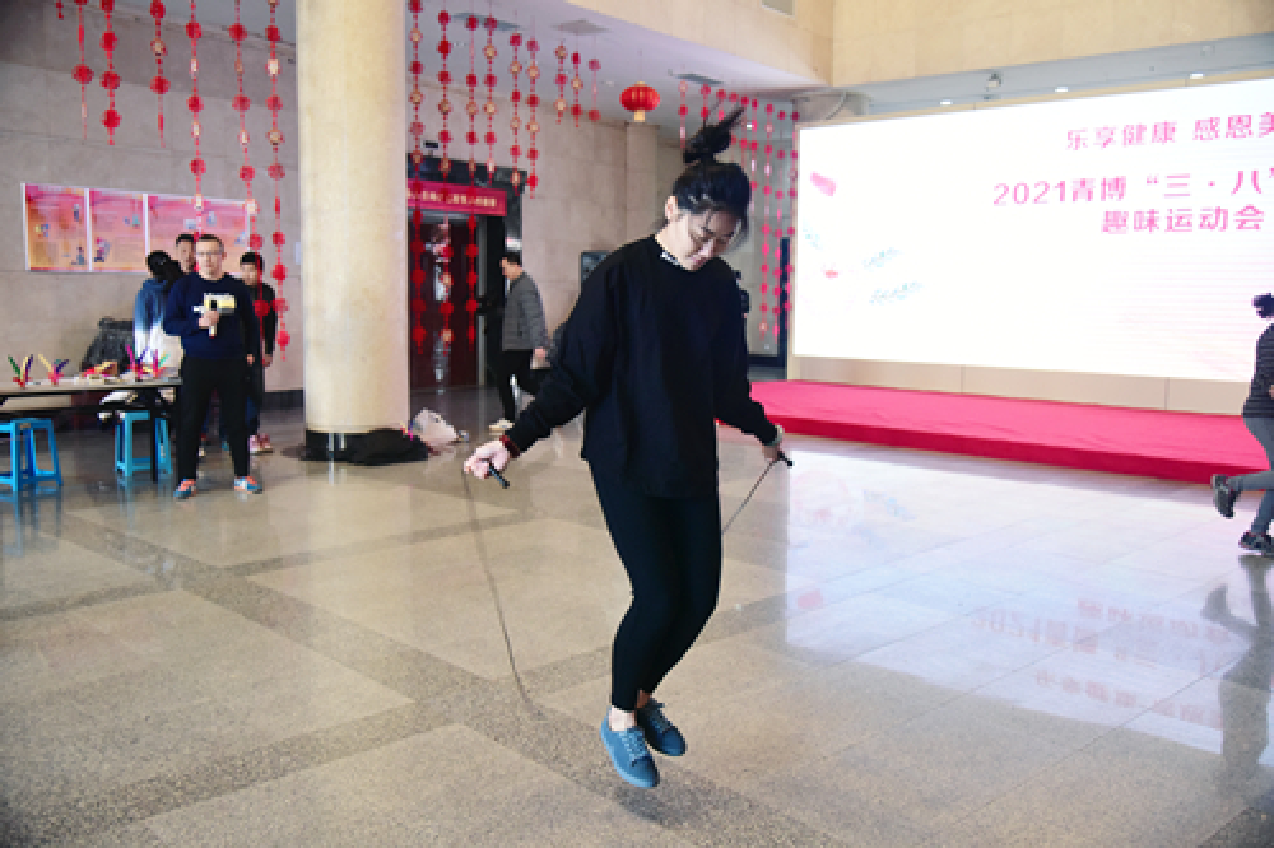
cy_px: 424
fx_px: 1097
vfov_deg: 42.3
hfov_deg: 60.3
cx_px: 637
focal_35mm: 31
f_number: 4
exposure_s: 1/200
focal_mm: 31
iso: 3200
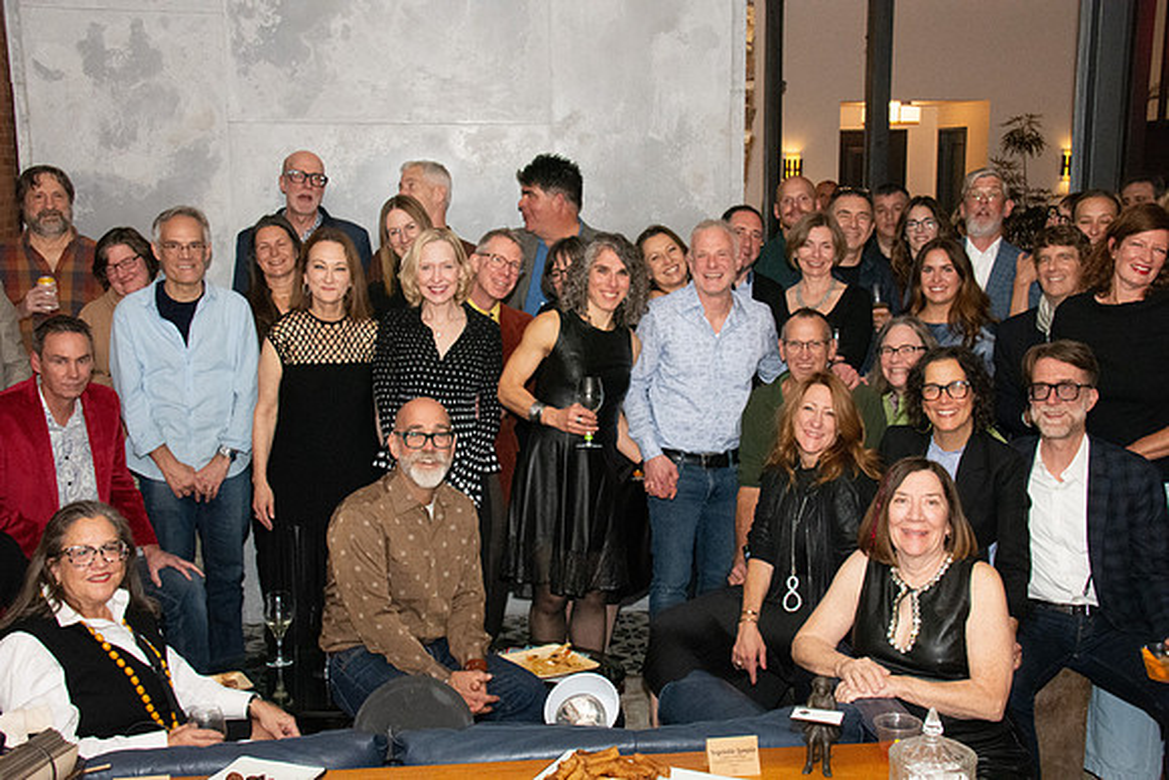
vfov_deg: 28.1
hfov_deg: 41.1
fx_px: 1559
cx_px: 584
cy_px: 390
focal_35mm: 48
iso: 5000
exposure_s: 1/125
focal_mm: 32
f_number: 9
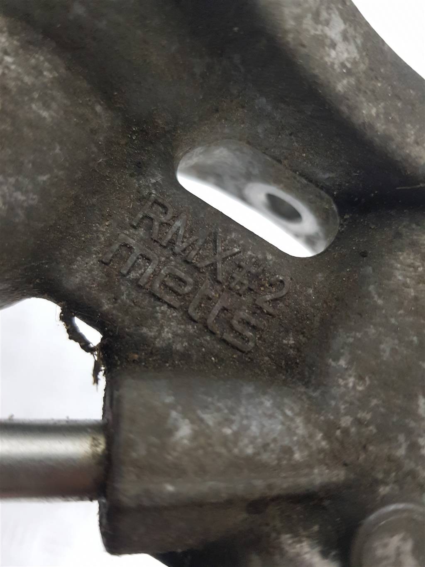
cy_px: 284
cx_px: 212
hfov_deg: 53.1
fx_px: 426
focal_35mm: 26
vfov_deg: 67.3
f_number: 1.7
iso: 250
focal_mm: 4.2
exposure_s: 1/100
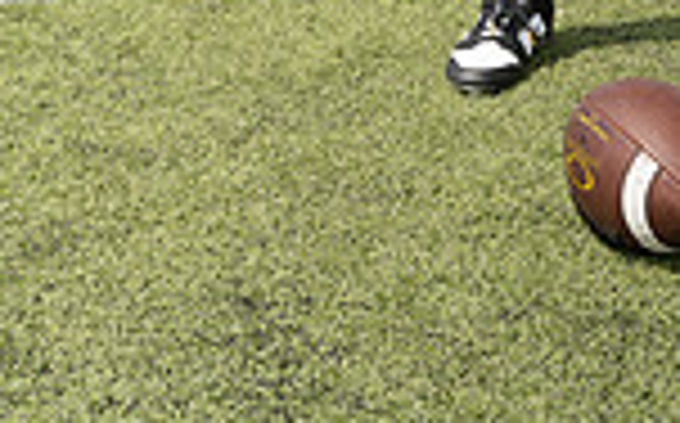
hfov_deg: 22.4
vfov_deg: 12.0
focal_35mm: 91
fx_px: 1685
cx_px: 590
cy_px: -531
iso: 160
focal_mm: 30
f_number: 11
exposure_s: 1/250
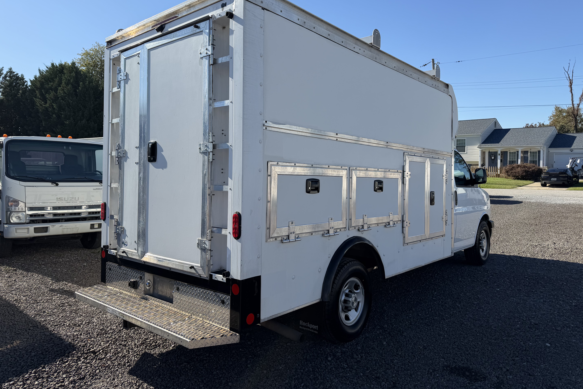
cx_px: 291
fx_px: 405
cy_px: 171
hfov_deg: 71.5
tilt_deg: -1.6
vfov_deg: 51.2
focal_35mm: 25
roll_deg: +0.6
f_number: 1.78
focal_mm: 6.76
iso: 80
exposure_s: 1/3953
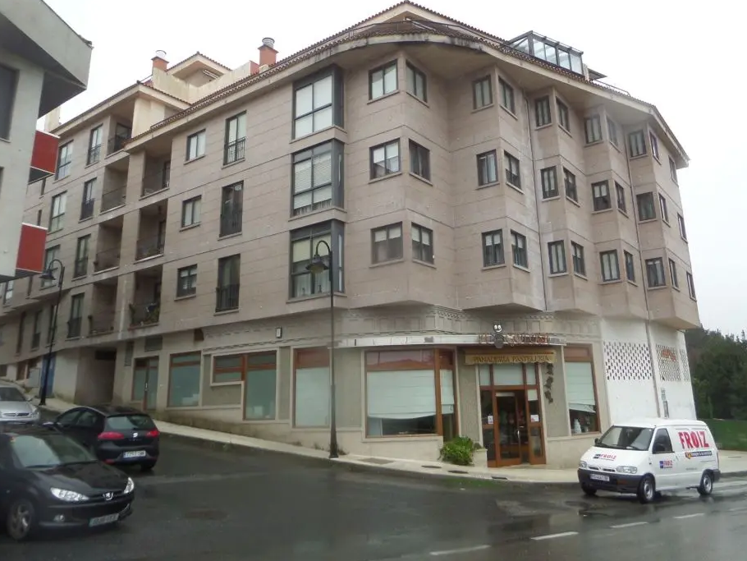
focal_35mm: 27
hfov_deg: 65.1
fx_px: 583
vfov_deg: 51.3
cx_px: 413
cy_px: 247
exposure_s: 1/180
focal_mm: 4
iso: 100
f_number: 3.2
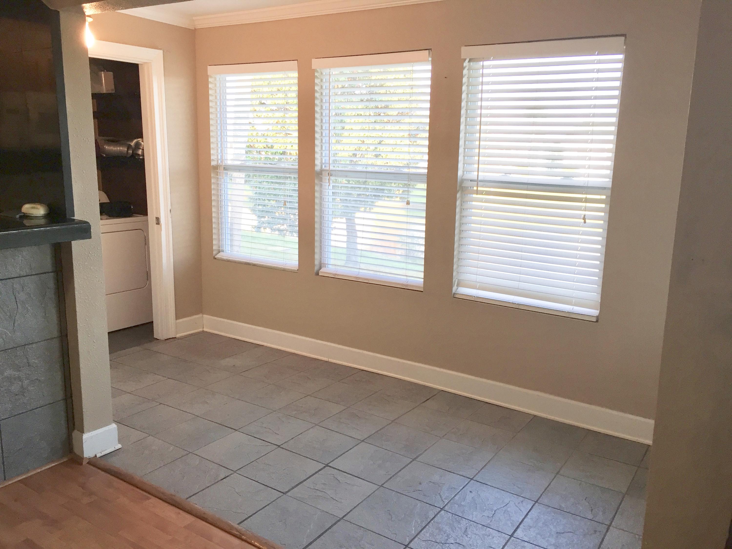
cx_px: 366
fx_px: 613
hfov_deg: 61.7
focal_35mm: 29
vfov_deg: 48.2
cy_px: 274
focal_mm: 4.15
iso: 32
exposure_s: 1/40
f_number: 2.2
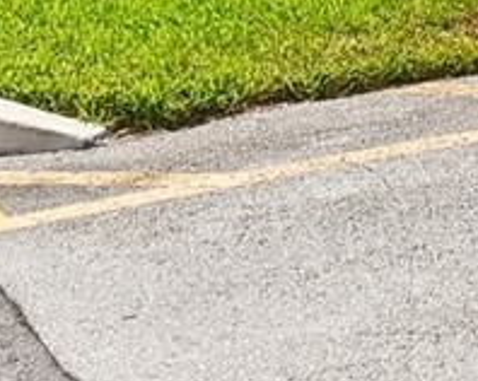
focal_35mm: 177
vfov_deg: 7.7
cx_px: 1660
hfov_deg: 8.3
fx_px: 2502
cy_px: -725
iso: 1250
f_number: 8
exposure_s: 1/4000
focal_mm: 22
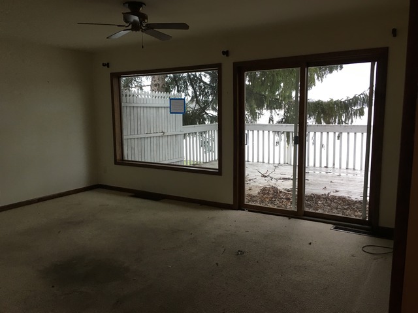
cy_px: 156
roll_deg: +1.0
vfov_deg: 48.2
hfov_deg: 61.7
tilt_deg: -7.8
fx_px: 350
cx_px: 209
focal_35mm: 29
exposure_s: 1/30
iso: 40
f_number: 2.2
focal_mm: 4.15
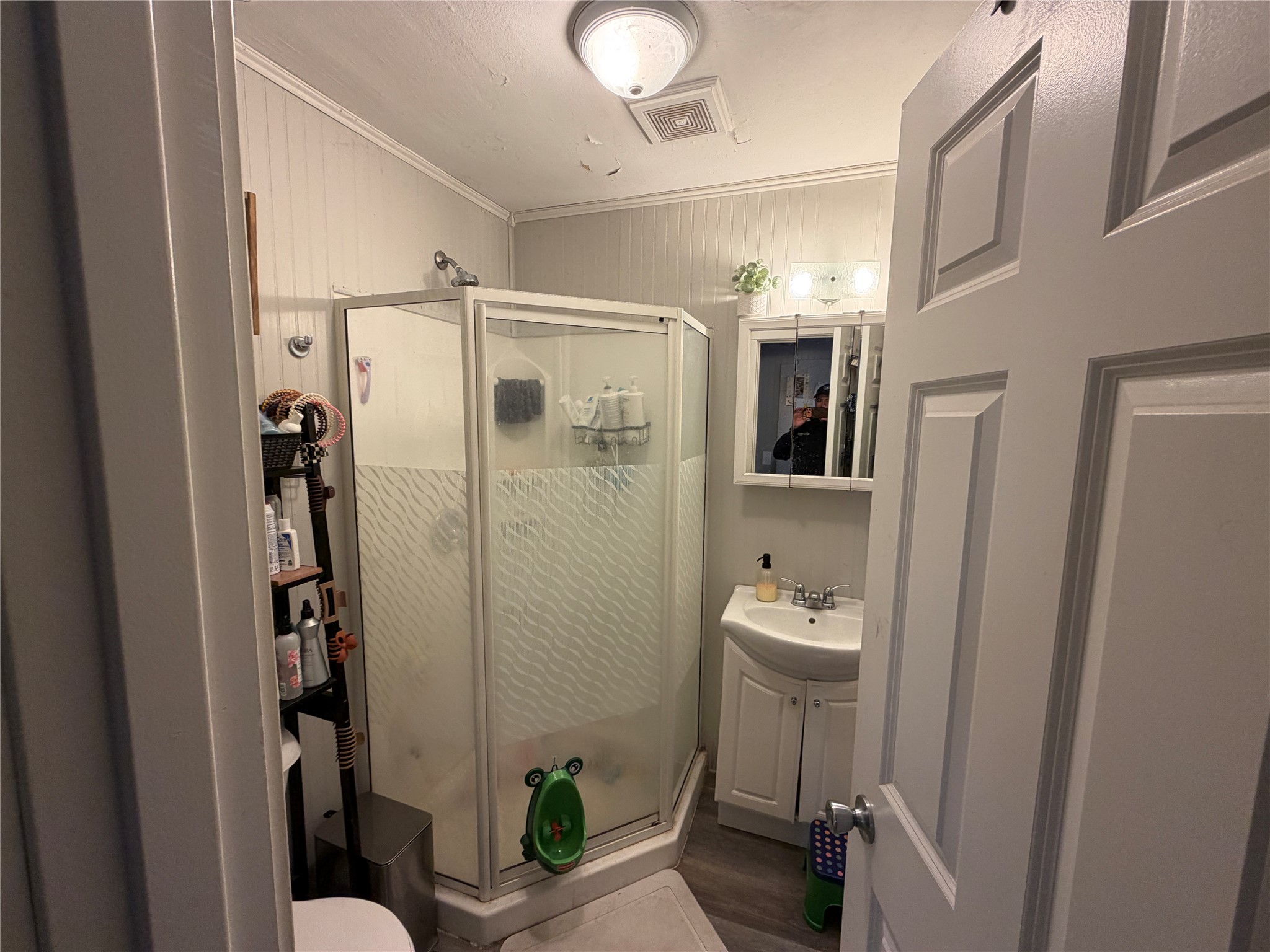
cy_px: 476
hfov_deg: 102.1
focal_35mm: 14
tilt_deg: -7.2
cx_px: 635
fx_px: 514
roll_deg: -0.8
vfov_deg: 85.7
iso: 200
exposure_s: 1/60
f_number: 2.2
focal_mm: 2.22
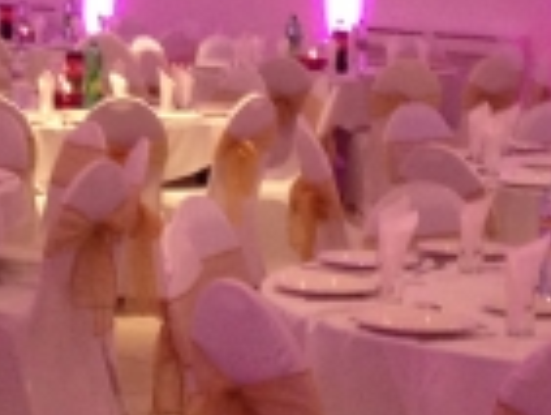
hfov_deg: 13.1
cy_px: -47
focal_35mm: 150
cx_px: 70
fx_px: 2390
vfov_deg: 9.8
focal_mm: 4.13
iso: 160
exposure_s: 1/20
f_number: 2.4
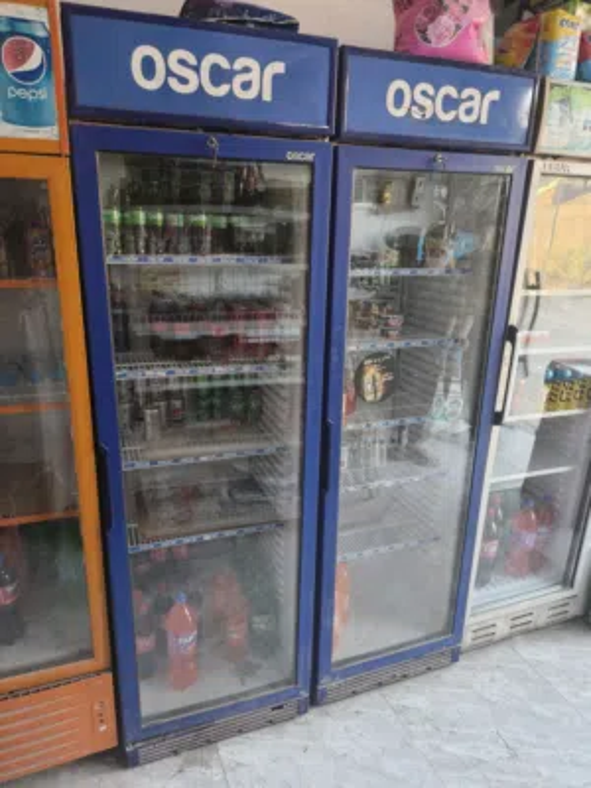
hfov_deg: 58.9
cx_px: 296
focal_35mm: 23
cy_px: 394
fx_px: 524
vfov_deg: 73.9
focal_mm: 5.56
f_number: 1.8
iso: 416
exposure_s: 1/100
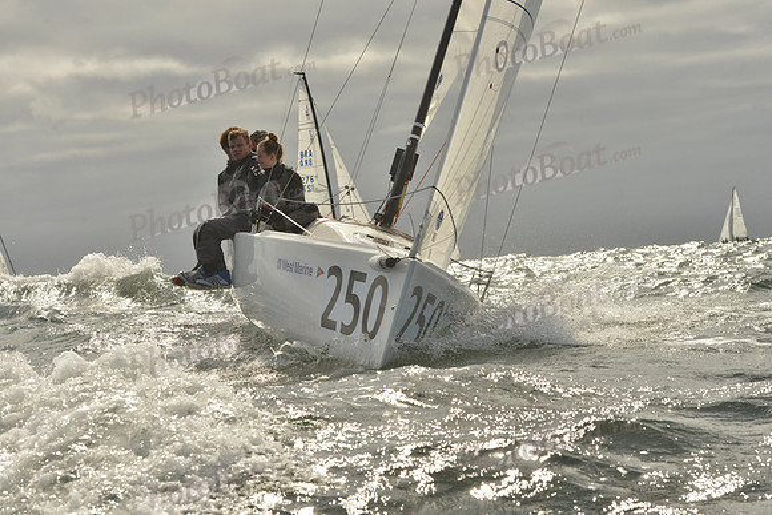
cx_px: 386
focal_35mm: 98
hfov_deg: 20.8
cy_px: 258
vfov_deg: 14.0
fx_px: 2102
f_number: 11
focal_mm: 98
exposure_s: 1/2000
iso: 400
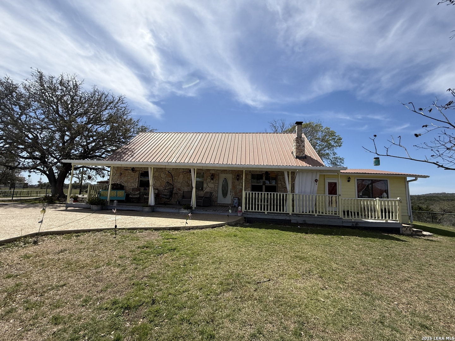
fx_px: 184
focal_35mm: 14
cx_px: 228
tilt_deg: +6.5
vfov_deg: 85.7
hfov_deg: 102.1
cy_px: 170
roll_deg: -2.1
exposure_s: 1/2410
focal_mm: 2.22
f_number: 2.2
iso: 50
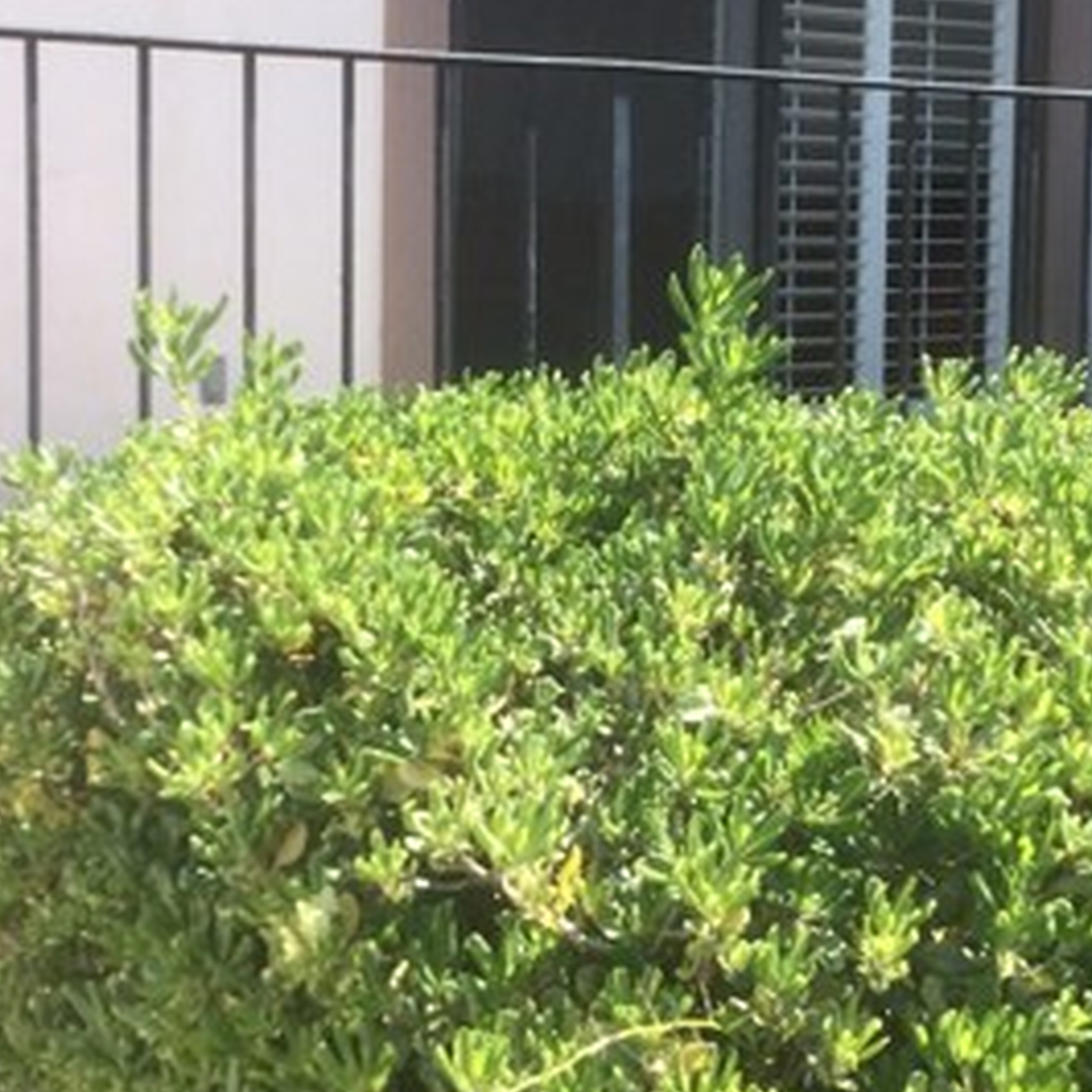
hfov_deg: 27.7
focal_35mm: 62
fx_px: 2213
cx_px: 482
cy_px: 433
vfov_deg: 27.7
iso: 32
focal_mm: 4.15
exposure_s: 1/1244
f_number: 2.2
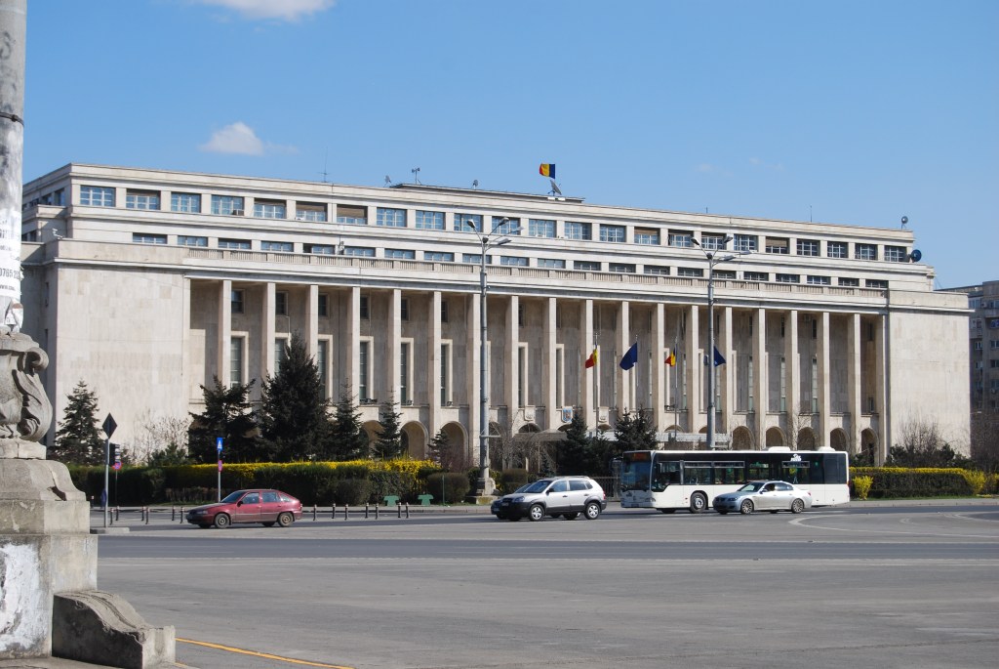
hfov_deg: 29.2
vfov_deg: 19.8
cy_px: 334
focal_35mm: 69
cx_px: 500
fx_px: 1917
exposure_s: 1/250
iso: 100
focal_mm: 46
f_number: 8
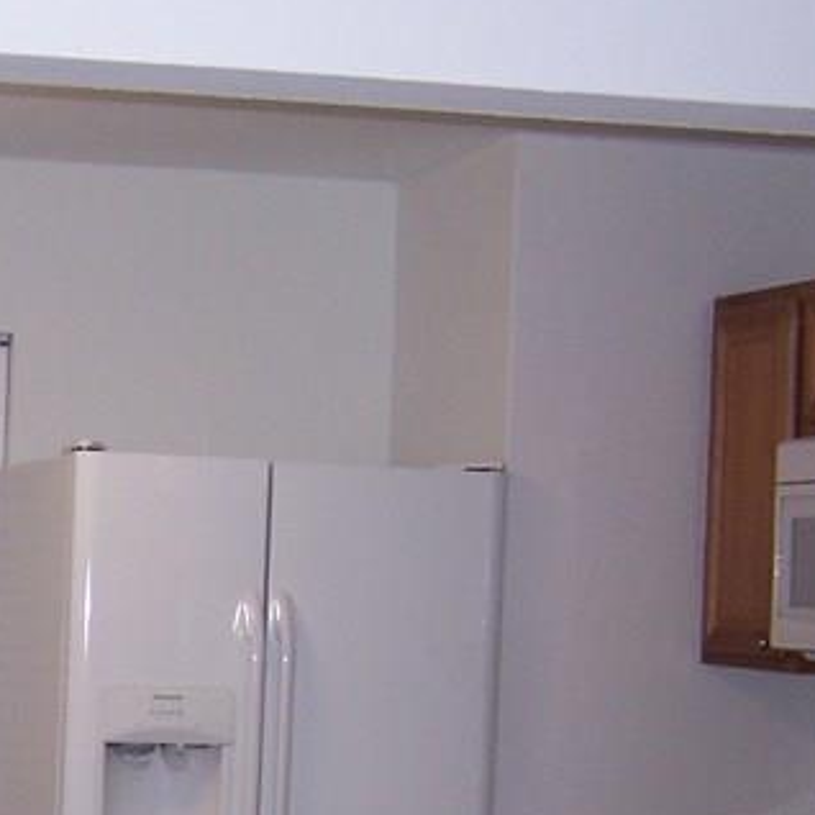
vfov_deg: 18.1
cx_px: -174
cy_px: 764
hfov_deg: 17.6
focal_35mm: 94
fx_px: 2504
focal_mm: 5.5
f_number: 2.8
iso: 140
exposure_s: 1/60
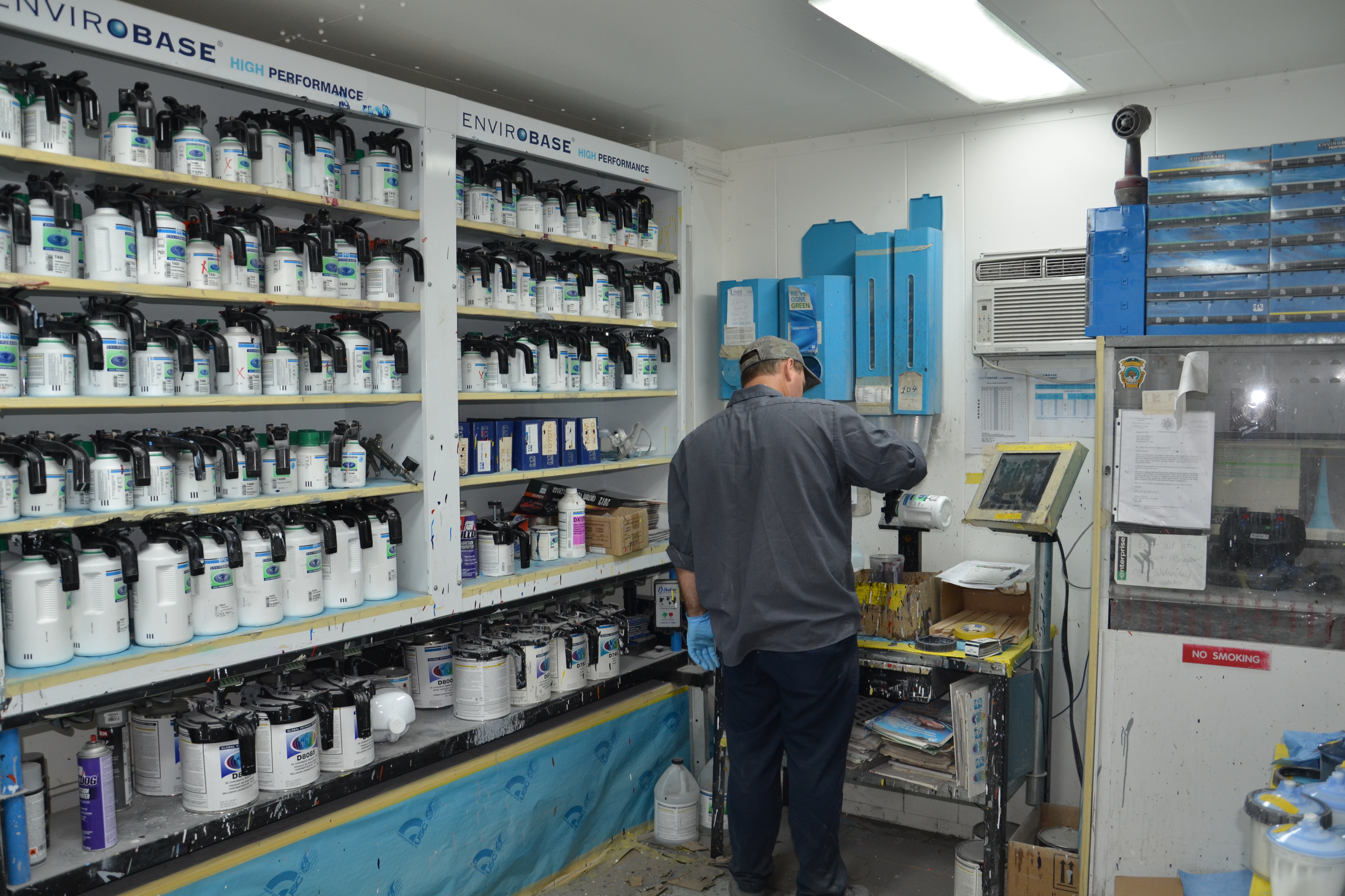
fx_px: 1046
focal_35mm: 28
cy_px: 456
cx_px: 681
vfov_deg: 46.4
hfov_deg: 65.5
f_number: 3.5
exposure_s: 1/60
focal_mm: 18
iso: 400
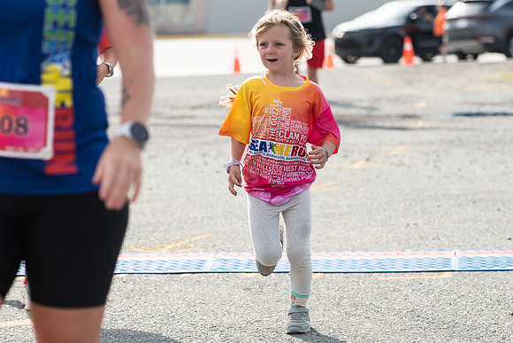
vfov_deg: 8.5
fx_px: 2310
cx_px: 256
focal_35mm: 162
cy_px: 99
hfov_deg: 12.7
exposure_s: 1/2000
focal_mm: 100
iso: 250
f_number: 4.5
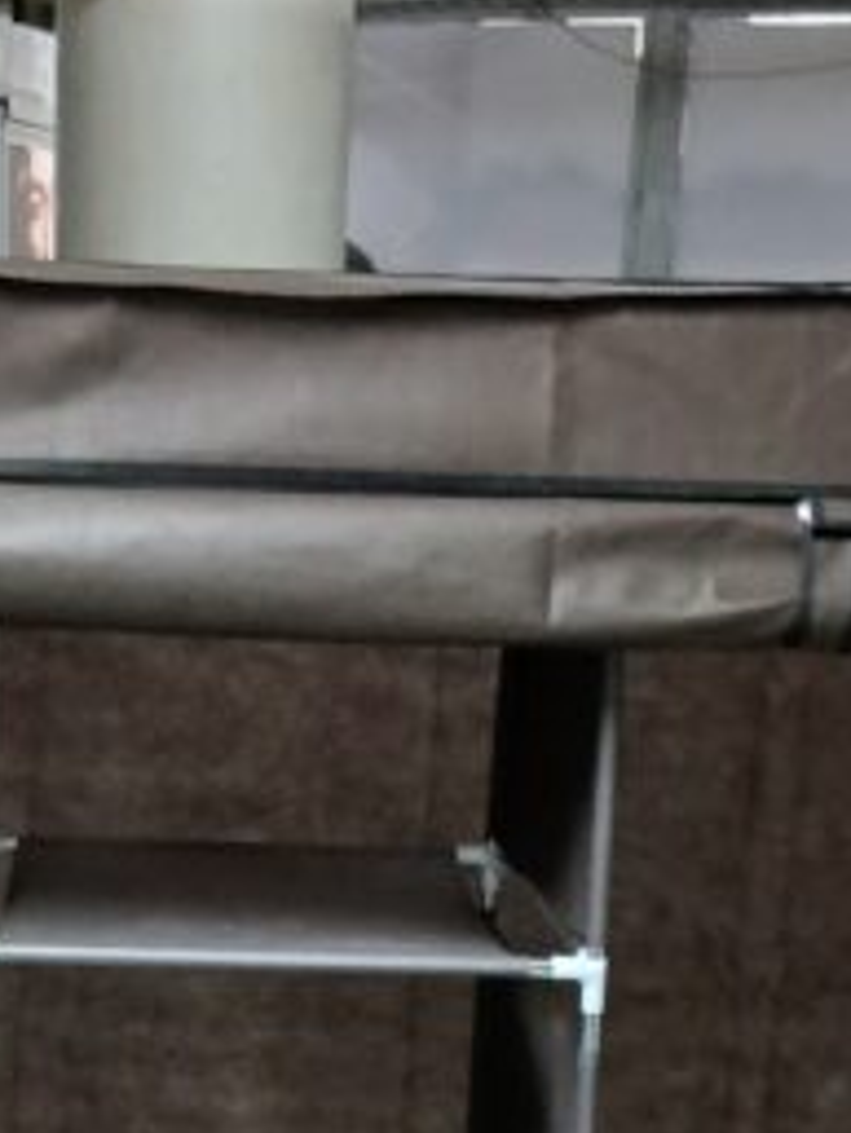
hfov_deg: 18.1
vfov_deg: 23.0
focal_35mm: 81
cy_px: 1177
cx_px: 243
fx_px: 2653
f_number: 1.8
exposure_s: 1/25
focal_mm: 3.98
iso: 400
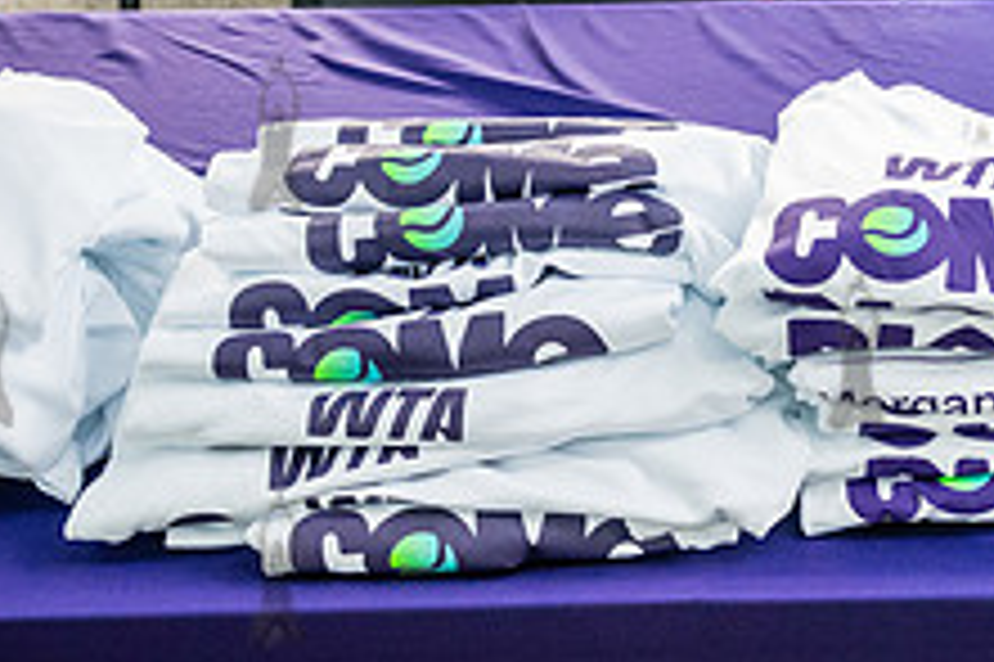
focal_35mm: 71
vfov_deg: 19.2
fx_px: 1959
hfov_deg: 27.6
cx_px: 855
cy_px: 349
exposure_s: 1/200
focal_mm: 27
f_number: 4.5
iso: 2500
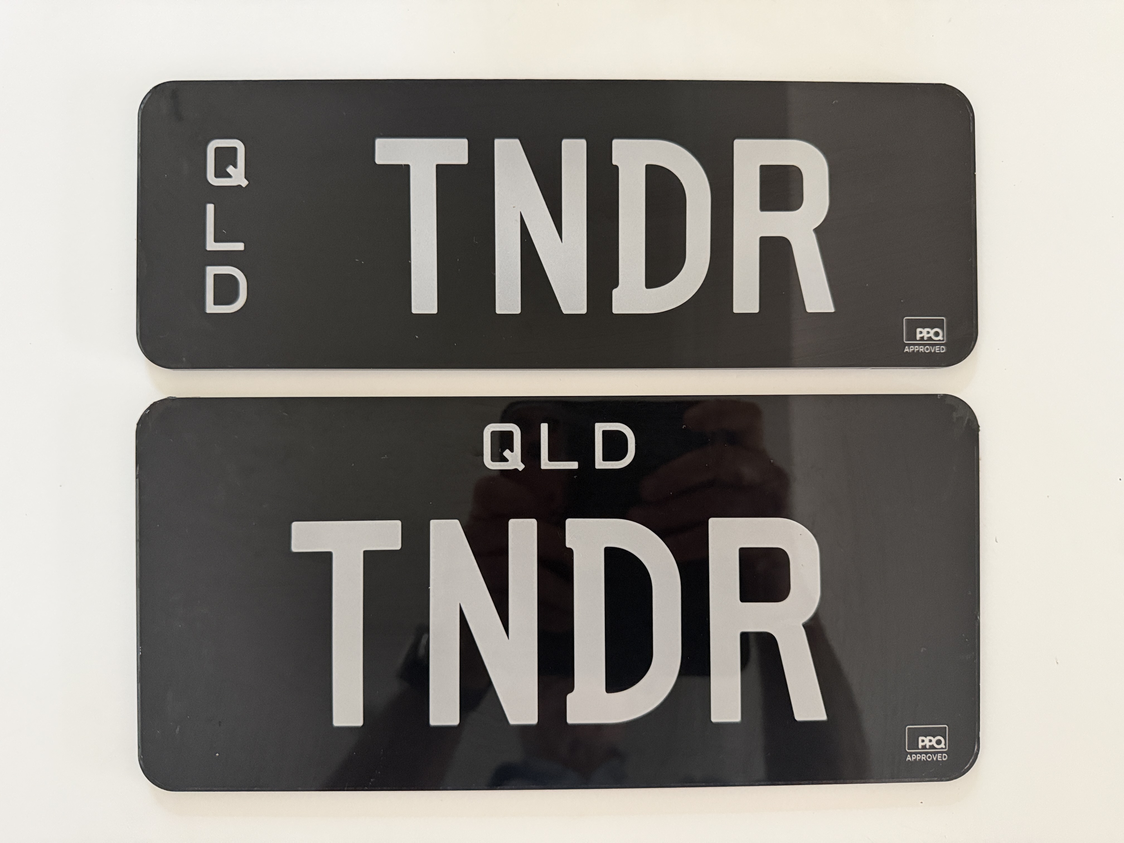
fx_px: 779
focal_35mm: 24
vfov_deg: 56.8
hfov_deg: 71.6
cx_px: 562
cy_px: 422
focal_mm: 6.76
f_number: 1.78
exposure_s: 1/60
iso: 800
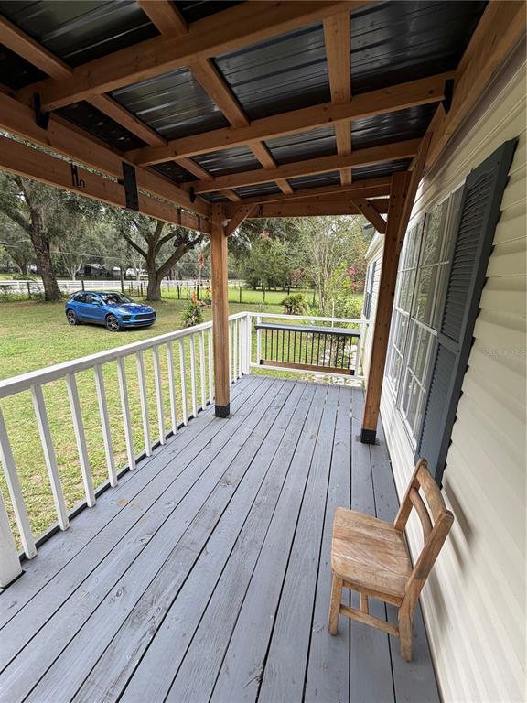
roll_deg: -1.0
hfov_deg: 85.7
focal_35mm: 14
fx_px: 284
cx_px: 264
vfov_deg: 102.1
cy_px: 352
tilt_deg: -12.3
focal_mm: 2.22
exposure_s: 1/121
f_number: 2.2
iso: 50
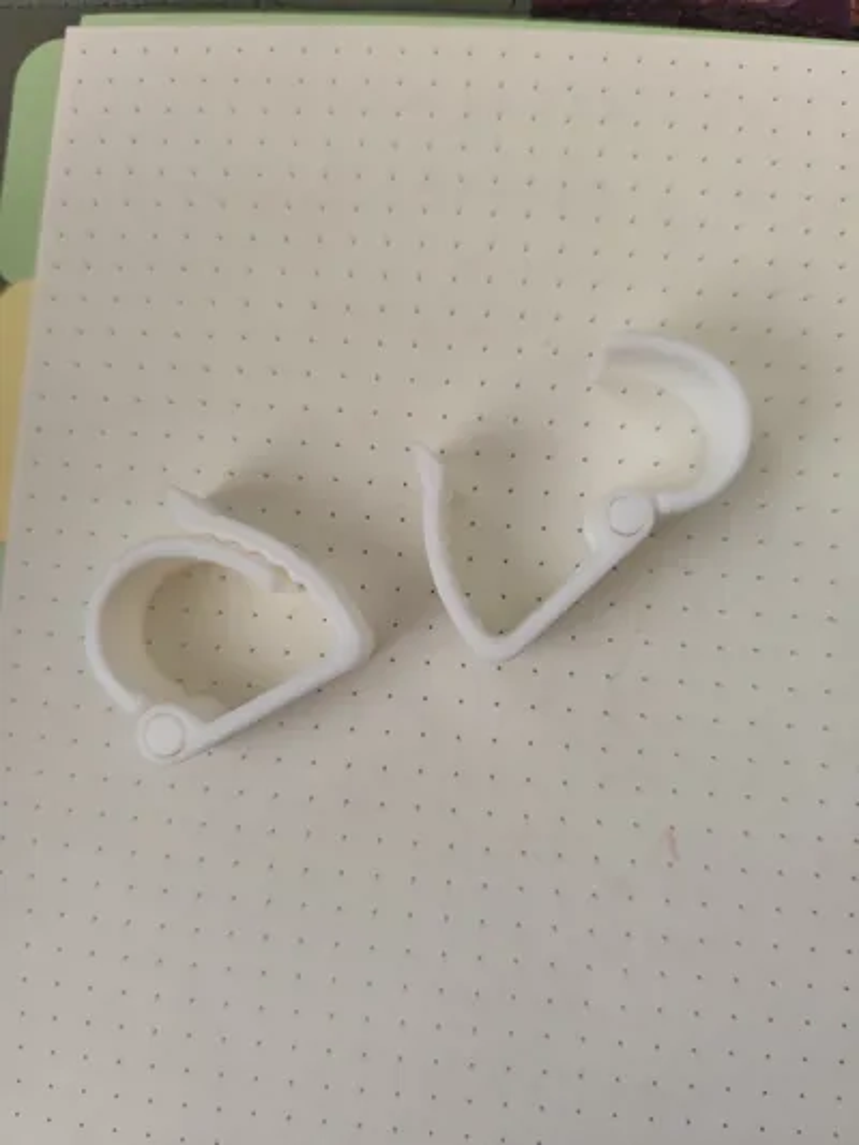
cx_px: 430
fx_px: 761
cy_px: 572
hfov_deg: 58.9
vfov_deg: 73.9
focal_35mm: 23
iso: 1000
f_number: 1.65
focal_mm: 6.14
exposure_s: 1/50
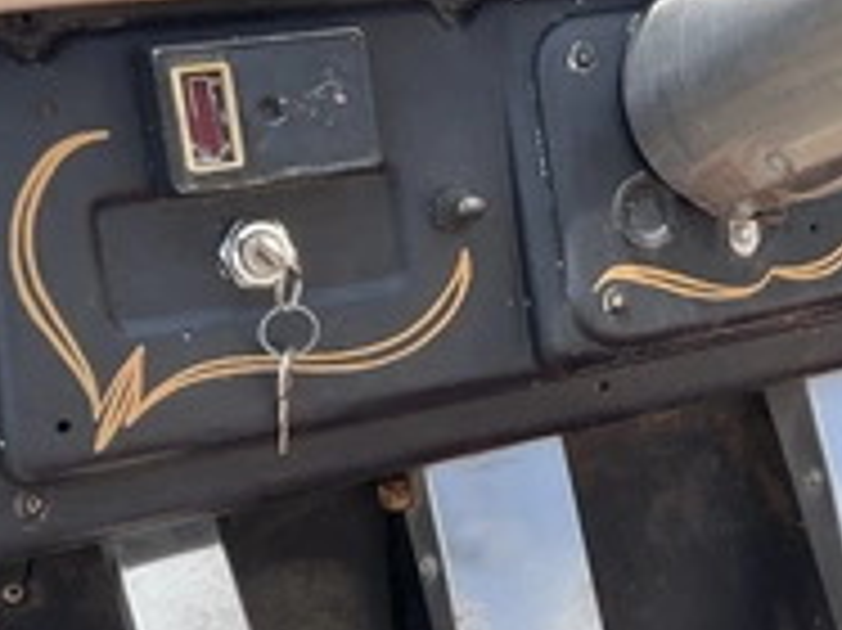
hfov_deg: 31.1
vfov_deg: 23.4
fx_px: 1507
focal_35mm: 62
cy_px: 477
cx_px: 527
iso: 25
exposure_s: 1/709
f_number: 1.8
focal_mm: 3
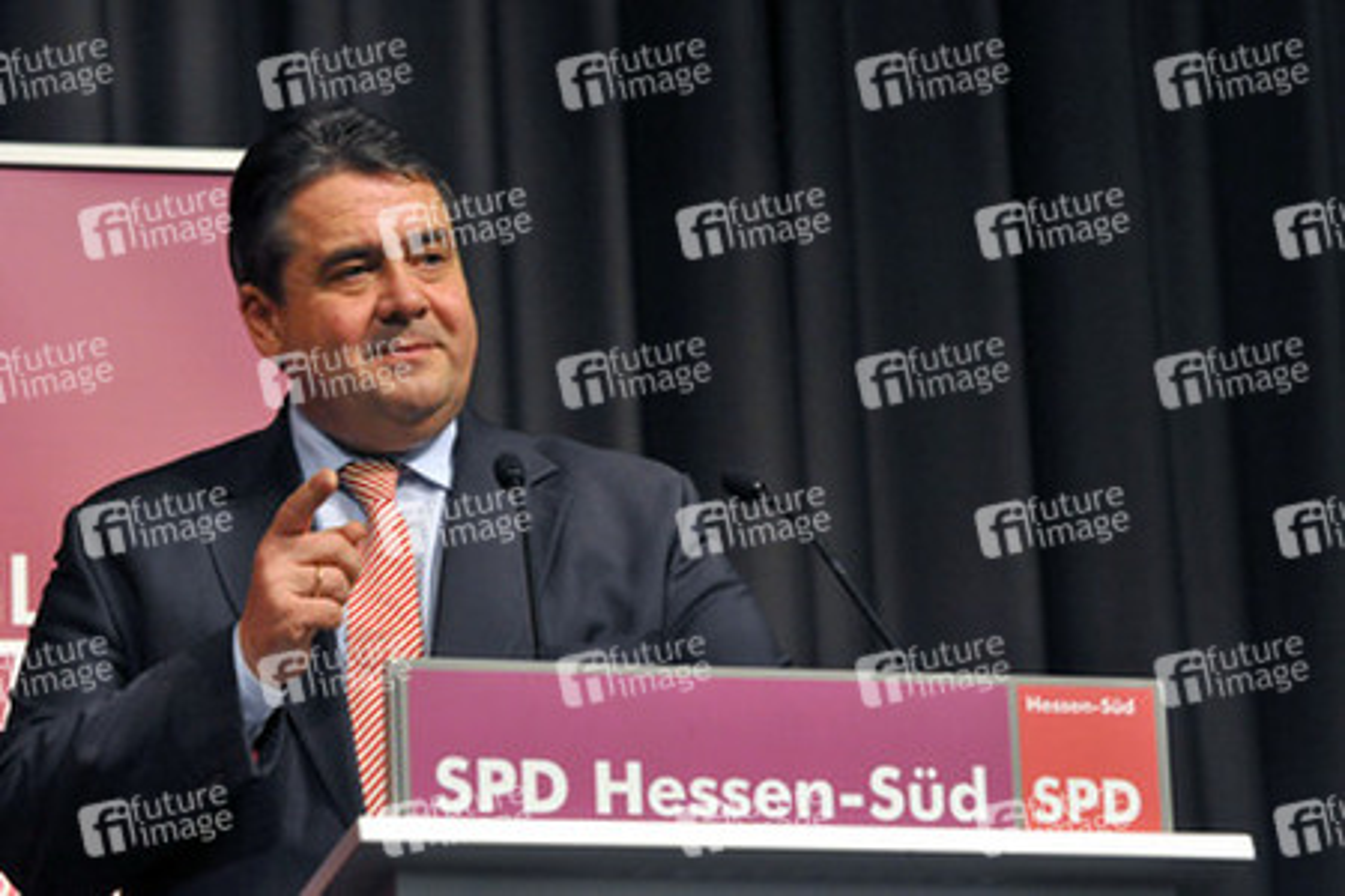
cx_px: 672
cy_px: 448
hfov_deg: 14.0
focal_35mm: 147
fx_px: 5492
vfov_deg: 9.3
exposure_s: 1/125
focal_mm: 98
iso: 2000
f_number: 7.1
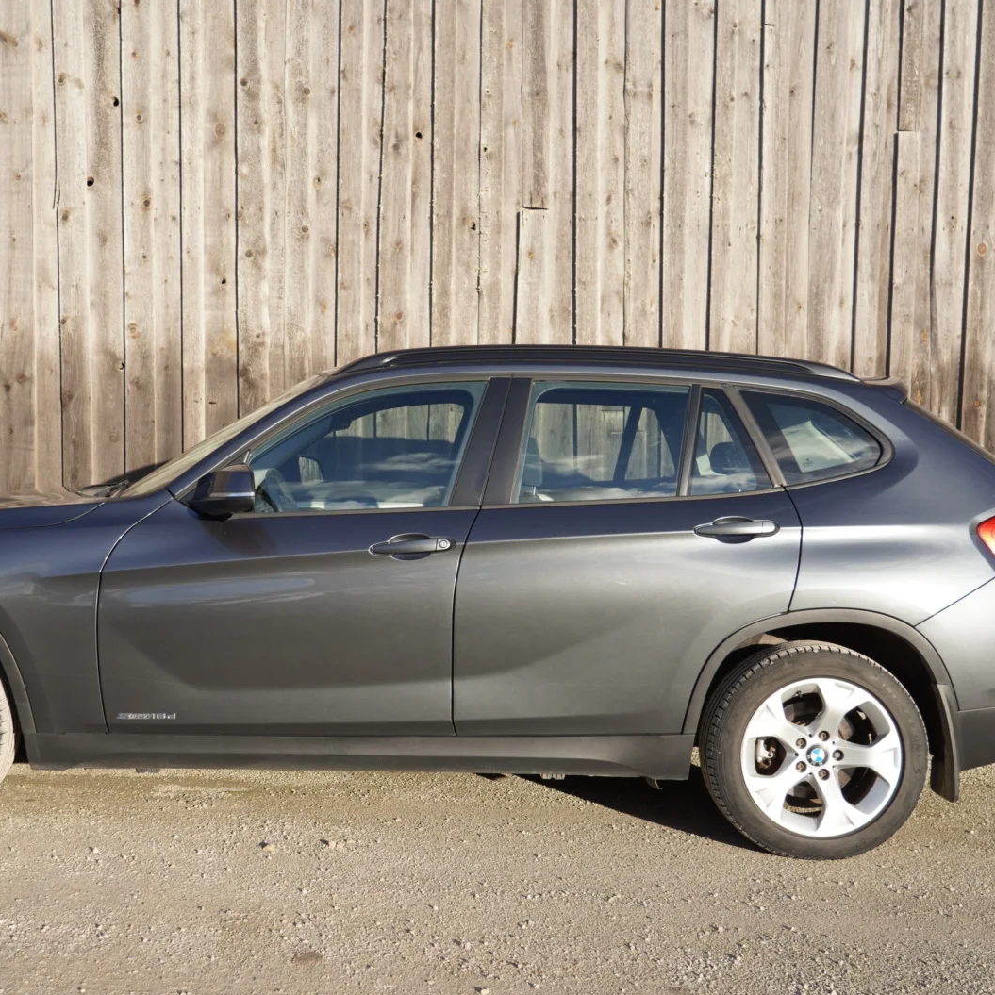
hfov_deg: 39.0
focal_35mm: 43
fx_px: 1398
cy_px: 505
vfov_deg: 39.2
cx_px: 399
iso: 250
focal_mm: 33
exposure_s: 1/1000
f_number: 4
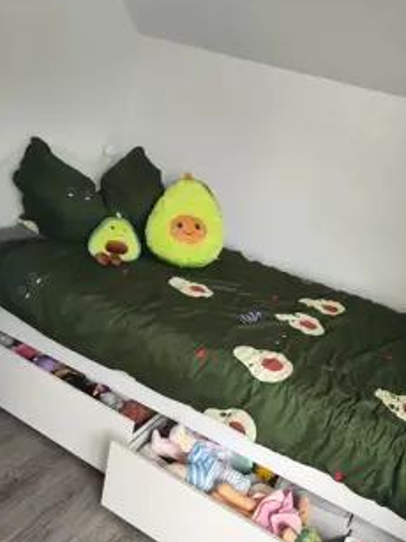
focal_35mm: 30
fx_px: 469
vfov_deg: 59.8
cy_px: 300
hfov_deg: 46.6
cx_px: 233
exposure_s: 1/100
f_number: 1.69
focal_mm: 7.01
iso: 925
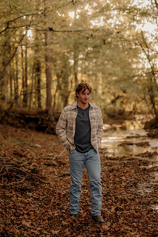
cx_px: 79
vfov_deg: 27.0
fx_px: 494
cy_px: 118
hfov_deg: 18.2
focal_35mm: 75
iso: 200
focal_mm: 50
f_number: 1.4
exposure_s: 1/200
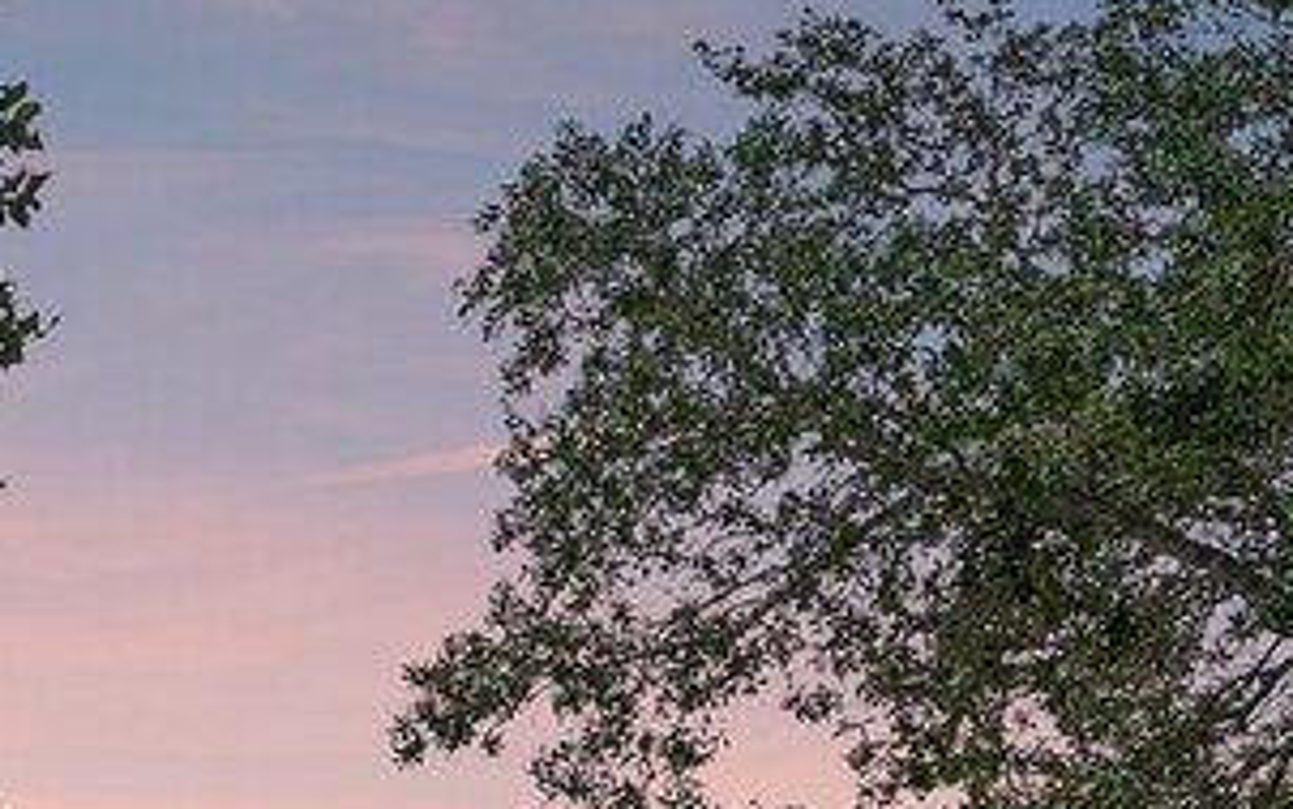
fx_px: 5878
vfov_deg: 7.7
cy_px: 1413
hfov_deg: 11.1
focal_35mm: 167
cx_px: -1469
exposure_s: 1/160
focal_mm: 30.5
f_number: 8
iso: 100
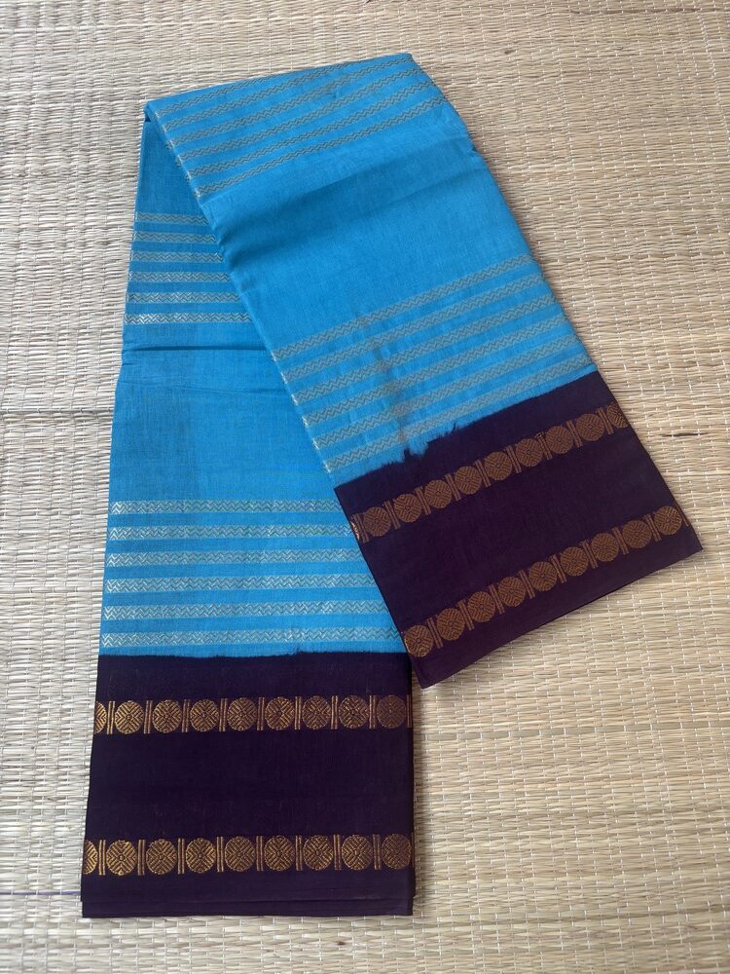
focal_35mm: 26
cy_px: 487
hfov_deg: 53.1
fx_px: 731
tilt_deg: -73.9
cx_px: 365
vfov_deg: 67.3
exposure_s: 1/121
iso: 125
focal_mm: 5.96
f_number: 1.6
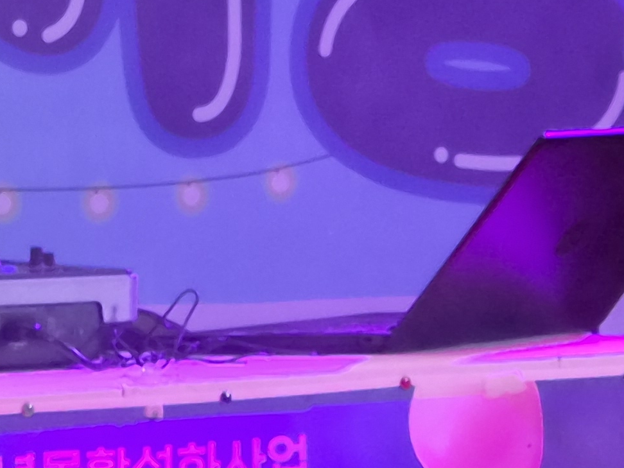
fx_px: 5119
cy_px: -143
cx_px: -91
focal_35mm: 284
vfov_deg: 5.2
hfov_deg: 6.9
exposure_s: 1/120
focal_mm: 7
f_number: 2.4
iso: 200
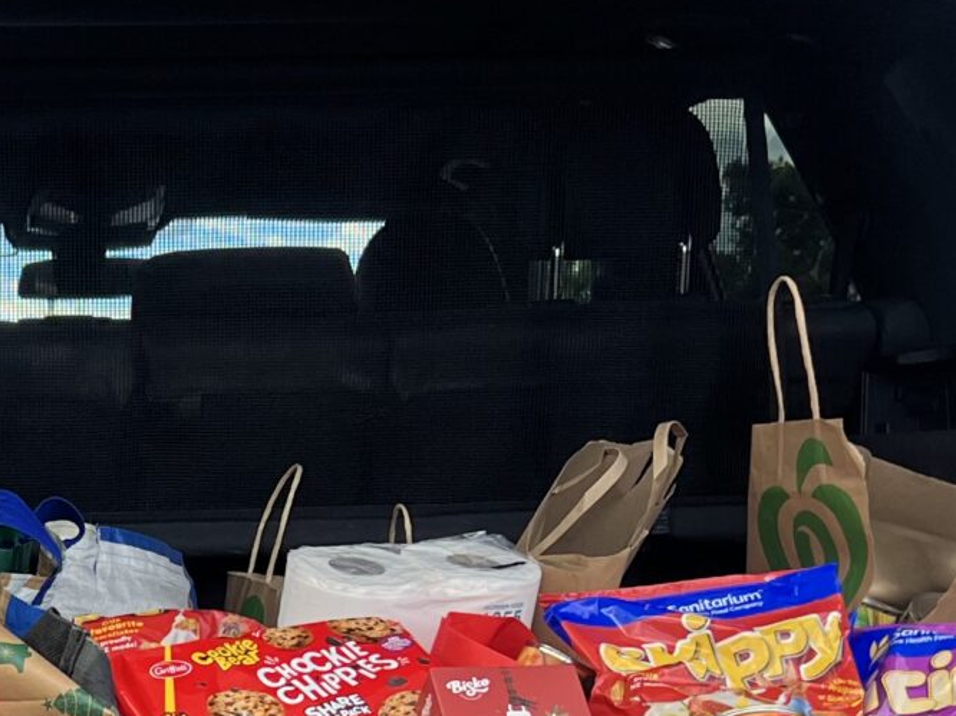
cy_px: 1003
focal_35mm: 100
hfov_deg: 19.1
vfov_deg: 14.0
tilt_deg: -10.1
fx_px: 2761
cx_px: 6
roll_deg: -2.8
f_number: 1.5
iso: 50
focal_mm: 5.7
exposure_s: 1/803
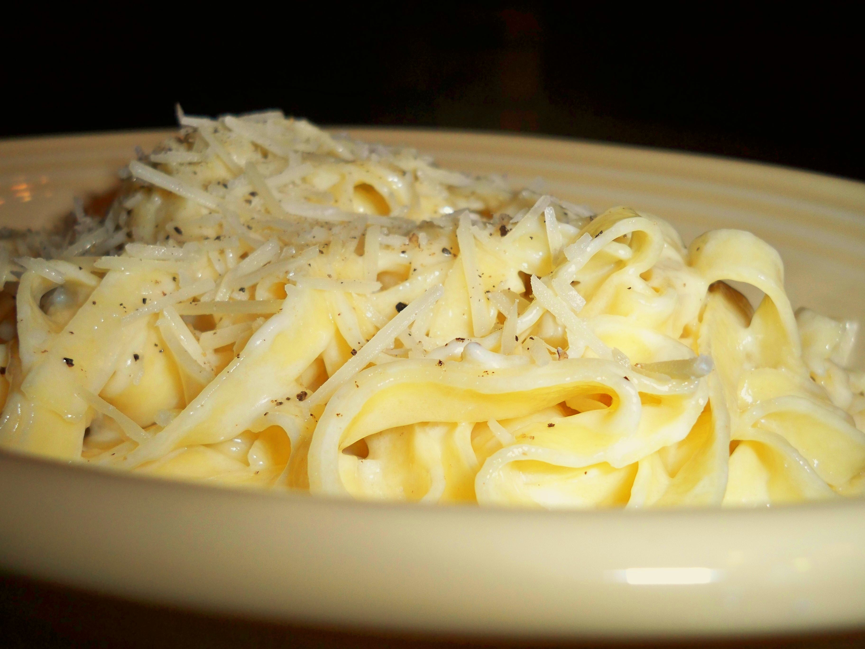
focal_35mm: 35
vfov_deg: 40.7
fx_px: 875
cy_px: 324
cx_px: 432
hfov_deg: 52.6
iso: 200
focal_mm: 6.3
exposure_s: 1/60
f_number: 3.1
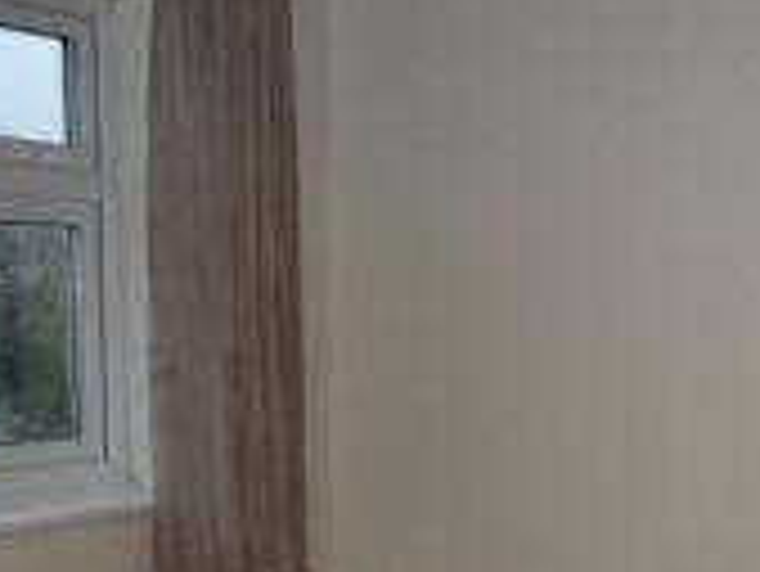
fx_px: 1889
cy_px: 673
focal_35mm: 86
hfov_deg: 22.4
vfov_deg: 16.5
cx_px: 605
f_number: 2.8
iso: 100
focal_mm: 4.4
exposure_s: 1/30
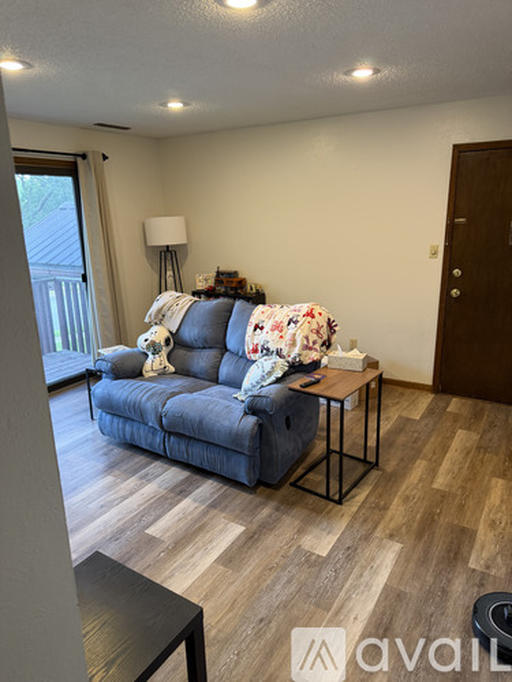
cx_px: 256
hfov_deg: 56.8
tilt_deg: -15.3
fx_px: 473
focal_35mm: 24
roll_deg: +1.0
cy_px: 341
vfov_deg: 71.6
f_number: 1.78
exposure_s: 1/60
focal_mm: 6.76
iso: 200
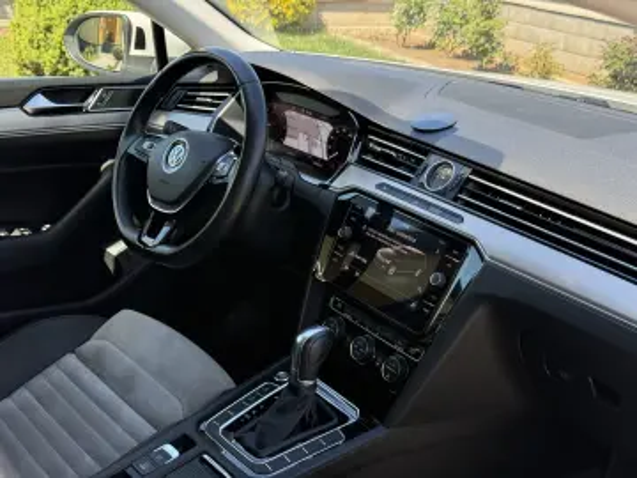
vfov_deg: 30.3
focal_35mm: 48
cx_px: 318
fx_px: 883
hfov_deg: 39.7
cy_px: 239
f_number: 1.78
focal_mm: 6.76
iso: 64
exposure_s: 1/557
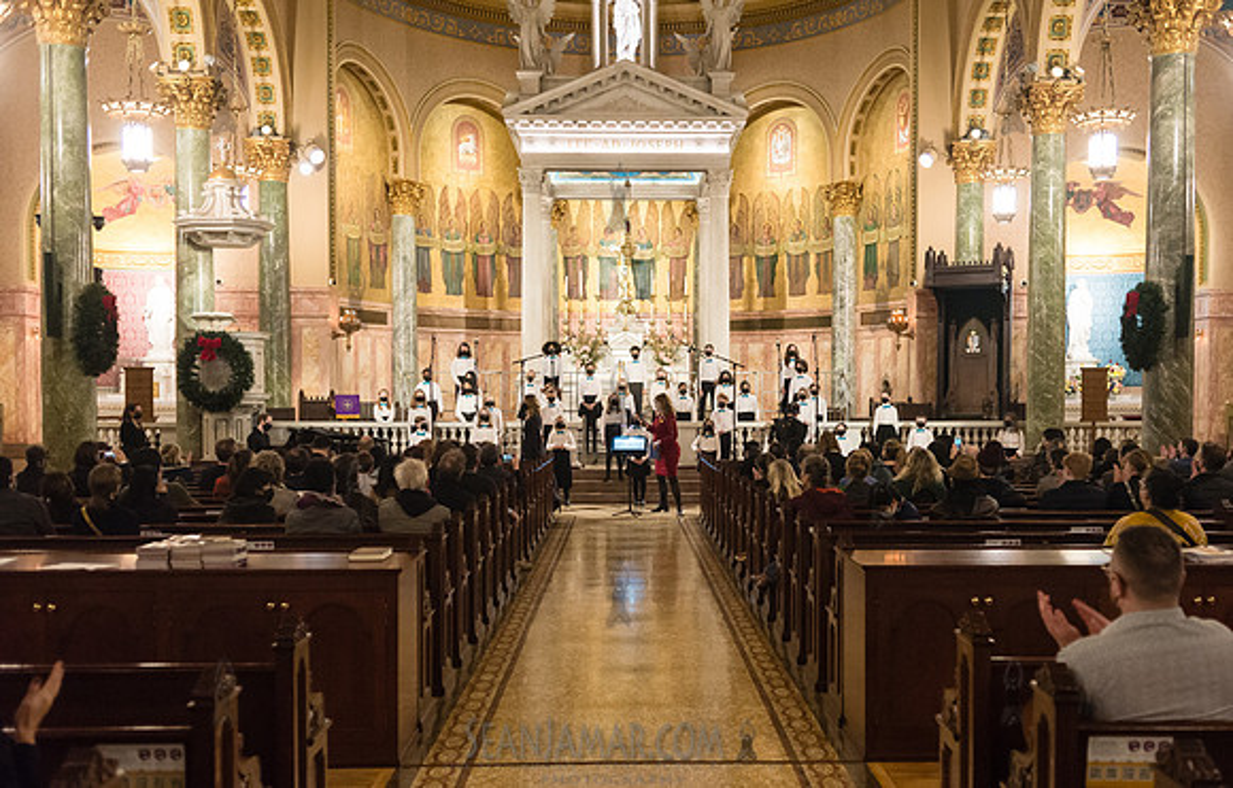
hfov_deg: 49.9
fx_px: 1324
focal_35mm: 39
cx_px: 673
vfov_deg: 33.1
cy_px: 449
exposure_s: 1/125
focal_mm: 35
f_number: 3.2
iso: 4000
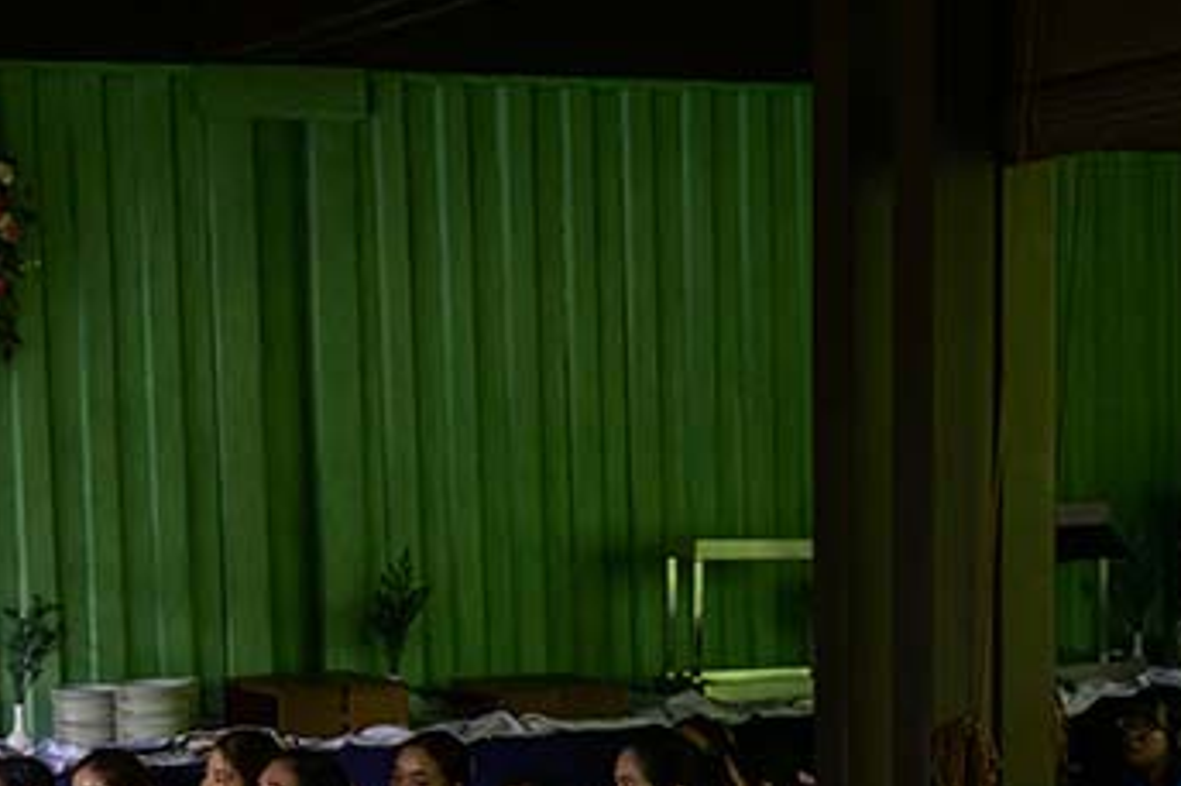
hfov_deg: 21.5
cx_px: 628
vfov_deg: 14.1
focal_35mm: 95
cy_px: 810
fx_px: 3115
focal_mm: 34
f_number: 5
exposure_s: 1/200
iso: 7200
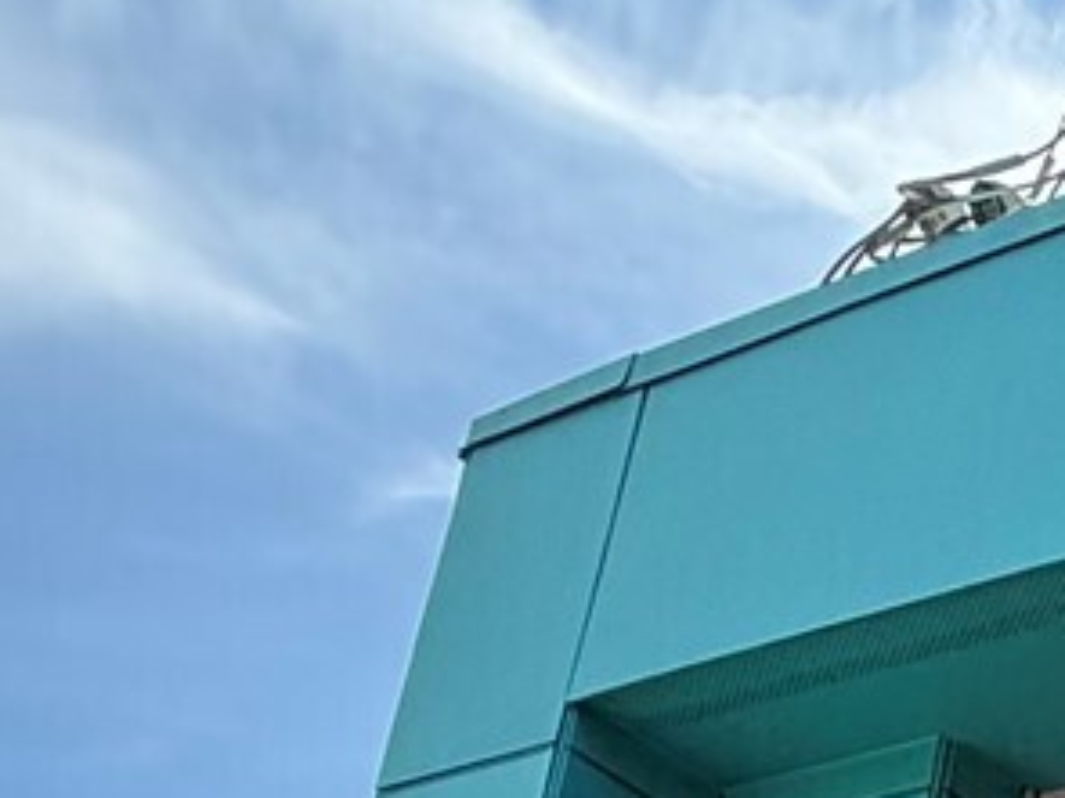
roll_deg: -4.5
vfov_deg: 15.3
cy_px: 1621
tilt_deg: +13.8
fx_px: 2337
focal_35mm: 76
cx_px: 1834
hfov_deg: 19.9
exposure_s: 1/638
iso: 64
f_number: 2.2
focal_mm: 2.22
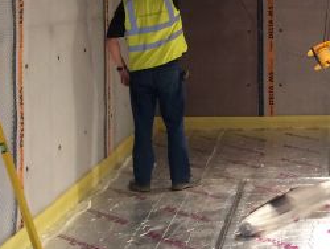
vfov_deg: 17.3
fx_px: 802
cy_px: 18
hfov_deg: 21.8
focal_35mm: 84
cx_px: 380
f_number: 2.2
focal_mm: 4.12
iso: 160
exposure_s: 1/30
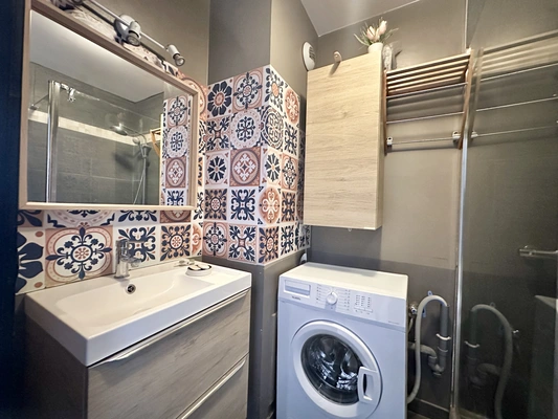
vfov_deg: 85.7
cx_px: 279
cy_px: 210
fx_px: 226
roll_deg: -1.7
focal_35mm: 14
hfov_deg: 102.1
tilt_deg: +0.3
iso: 1250
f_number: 2.2
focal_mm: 2.22
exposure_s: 1/50
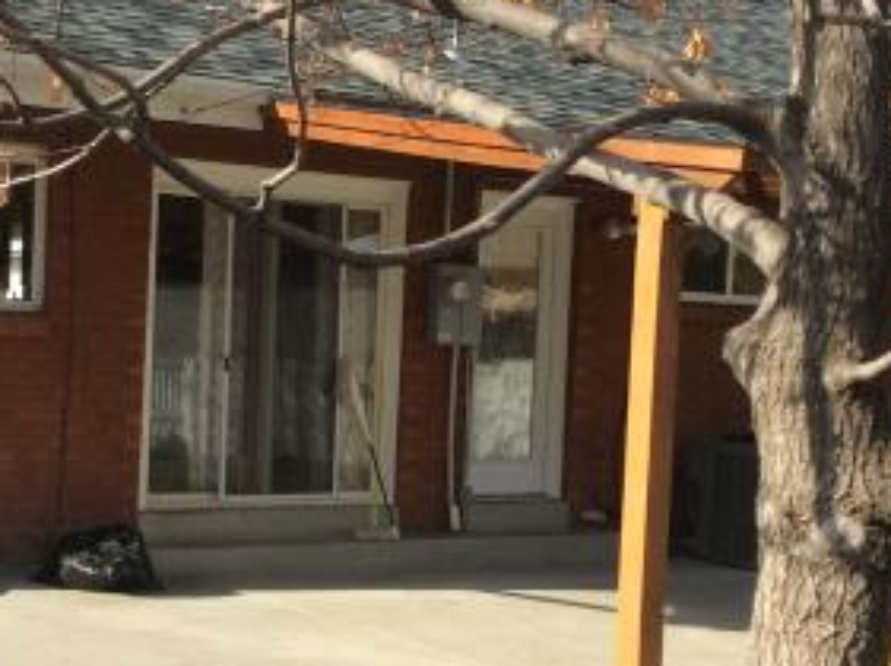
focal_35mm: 73
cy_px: 409
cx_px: 323
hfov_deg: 26.6
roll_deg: -1.1
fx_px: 1877
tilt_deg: -3.2
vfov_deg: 20.1
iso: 32
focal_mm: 3.3
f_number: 2.4
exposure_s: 1/805
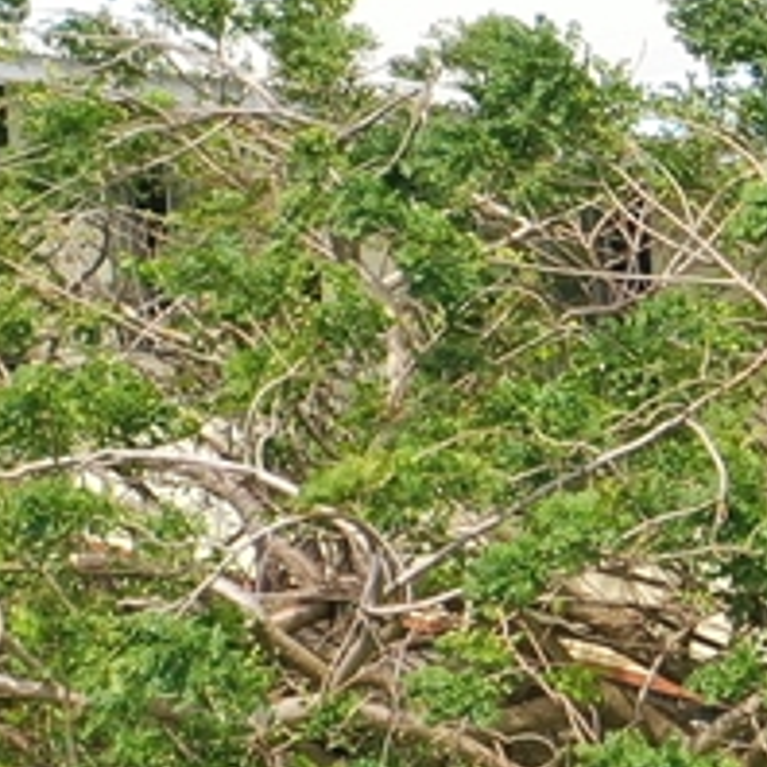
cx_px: 2289
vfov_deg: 8.2
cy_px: 566
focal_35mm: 213
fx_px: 5340
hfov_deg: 7.3
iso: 100
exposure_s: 1/30
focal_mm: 10.26
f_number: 3.2
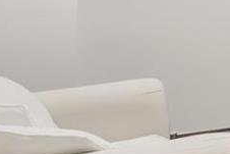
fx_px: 714
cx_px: 722
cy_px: -39
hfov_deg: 10.8
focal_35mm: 112
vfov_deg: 12.0
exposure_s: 1.6
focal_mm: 15.8
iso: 100
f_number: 13
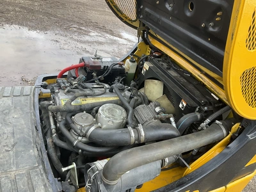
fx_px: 214
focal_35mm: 29
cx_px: 128
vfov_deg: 48.2
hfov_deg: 61.7
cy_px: 96
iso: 20
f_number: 1.8
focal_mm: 3
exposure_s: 1/159
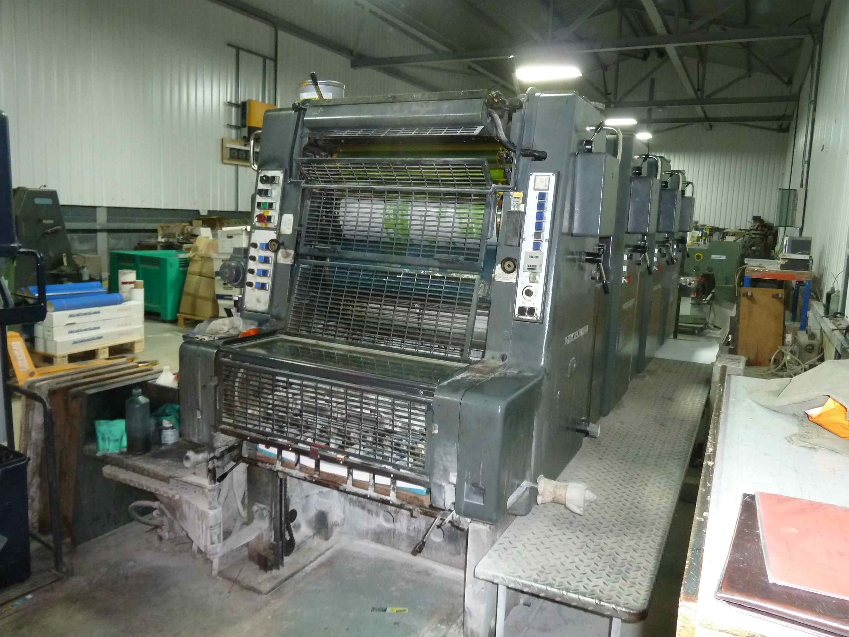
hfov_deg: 69.4
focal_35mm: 25
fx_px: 613
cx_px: 424
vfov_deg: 54.9
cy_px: 318
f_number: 3.3
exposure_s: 1/30
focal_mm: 4.1
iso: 320
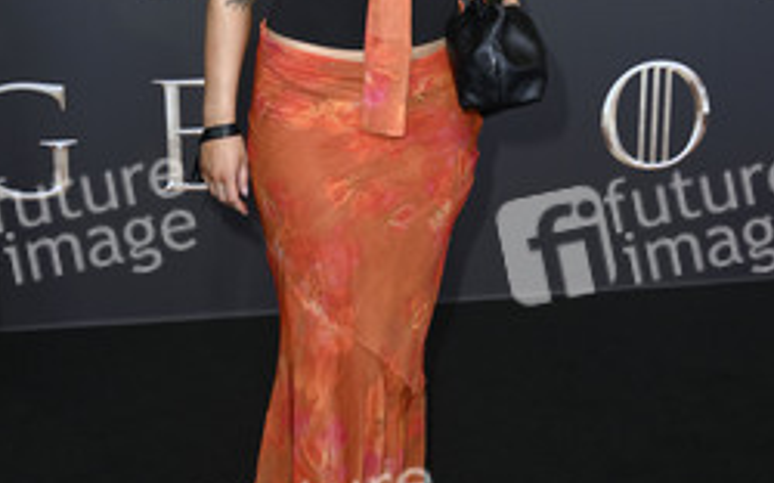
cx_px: 375
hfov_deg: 33.0
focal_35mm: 62
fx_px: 1307
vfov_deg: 20.6
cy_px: 77
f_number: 5.6
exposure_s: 1/250
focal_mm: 38
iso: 320
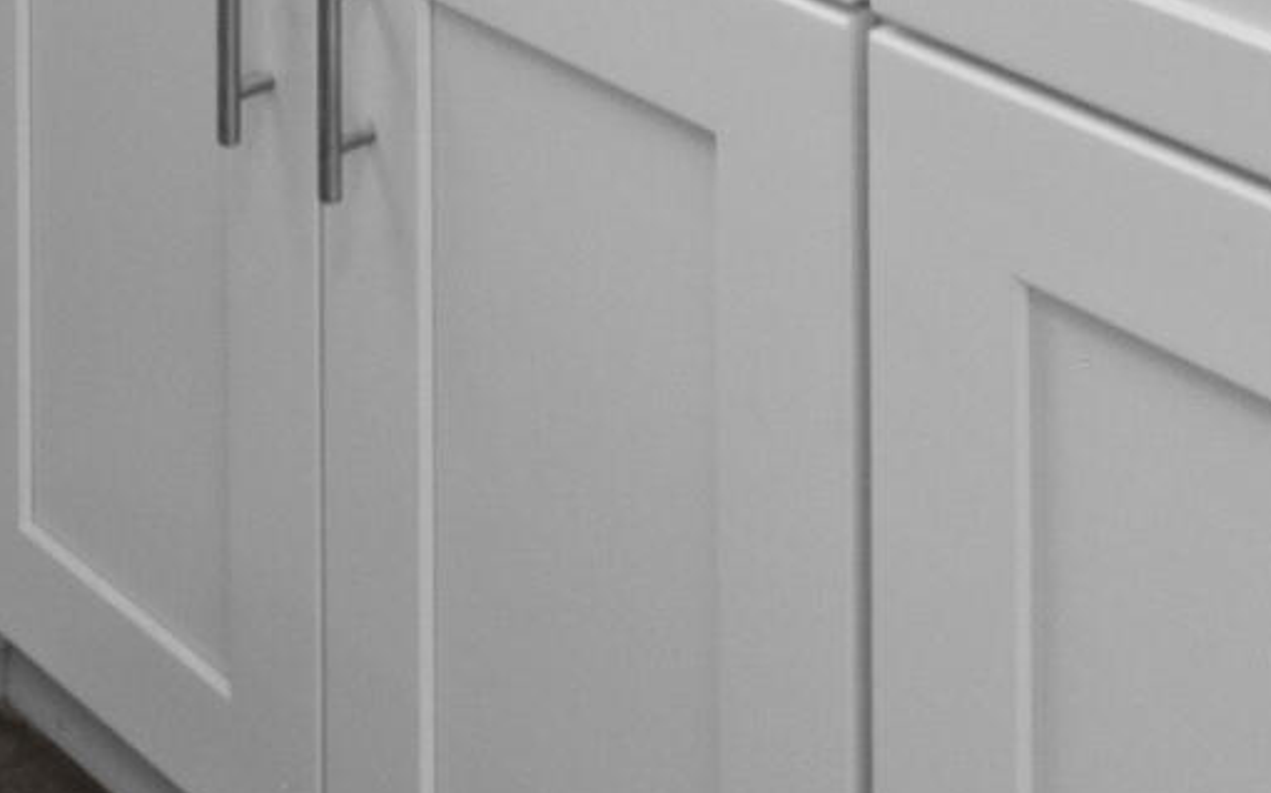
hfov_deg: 24.2
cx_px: 202
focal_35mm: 84
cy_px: -1287
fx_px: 2908
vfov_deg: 11.7
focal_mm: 14
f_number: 7.1
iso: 640
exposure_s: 1/15
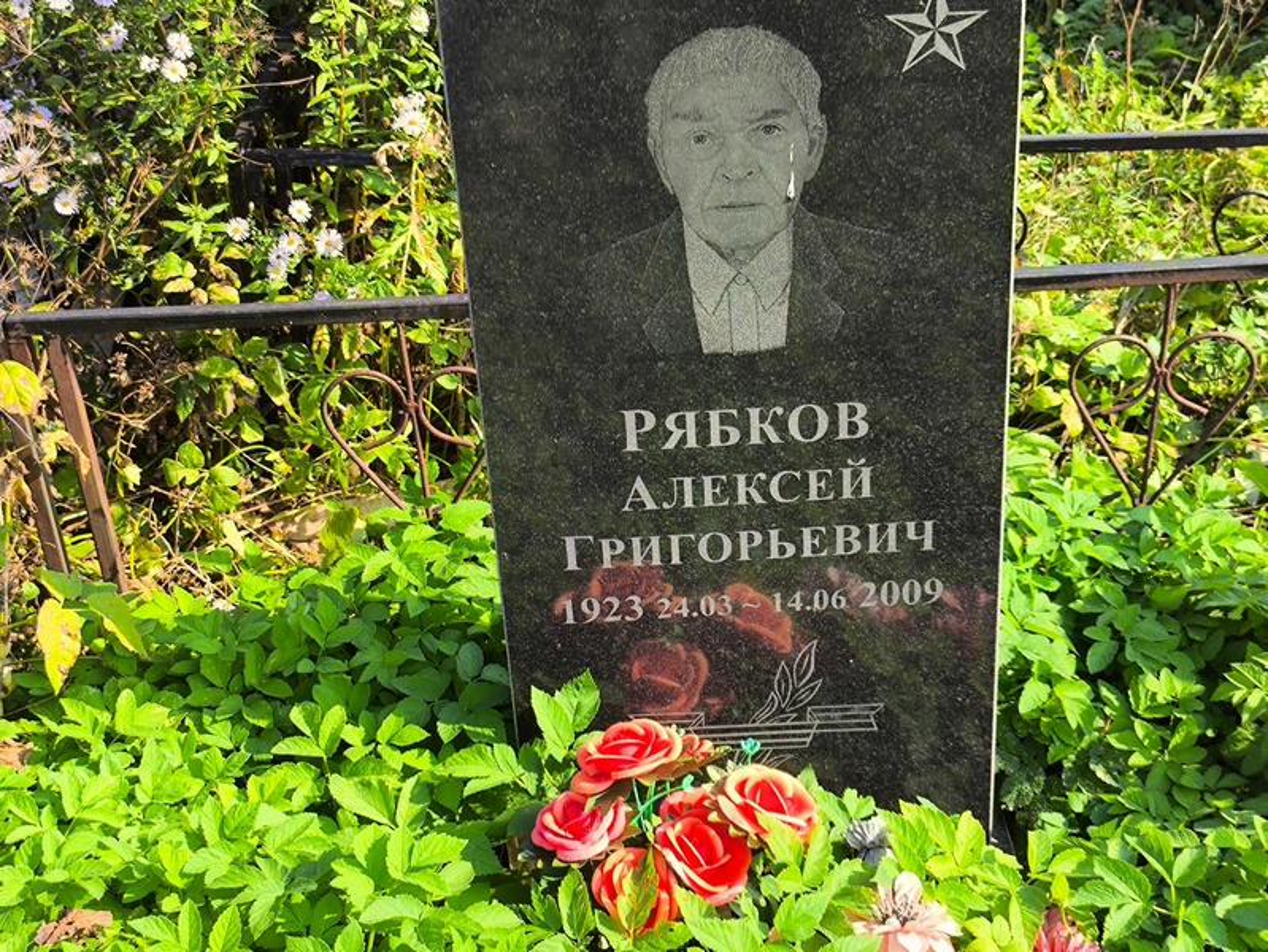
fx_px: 1832
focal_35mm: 50
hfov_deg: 38.2
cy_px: 476
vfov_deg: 29.1
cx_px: 634
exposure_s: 1/559
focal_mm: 4.71
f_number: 1.7
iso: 50
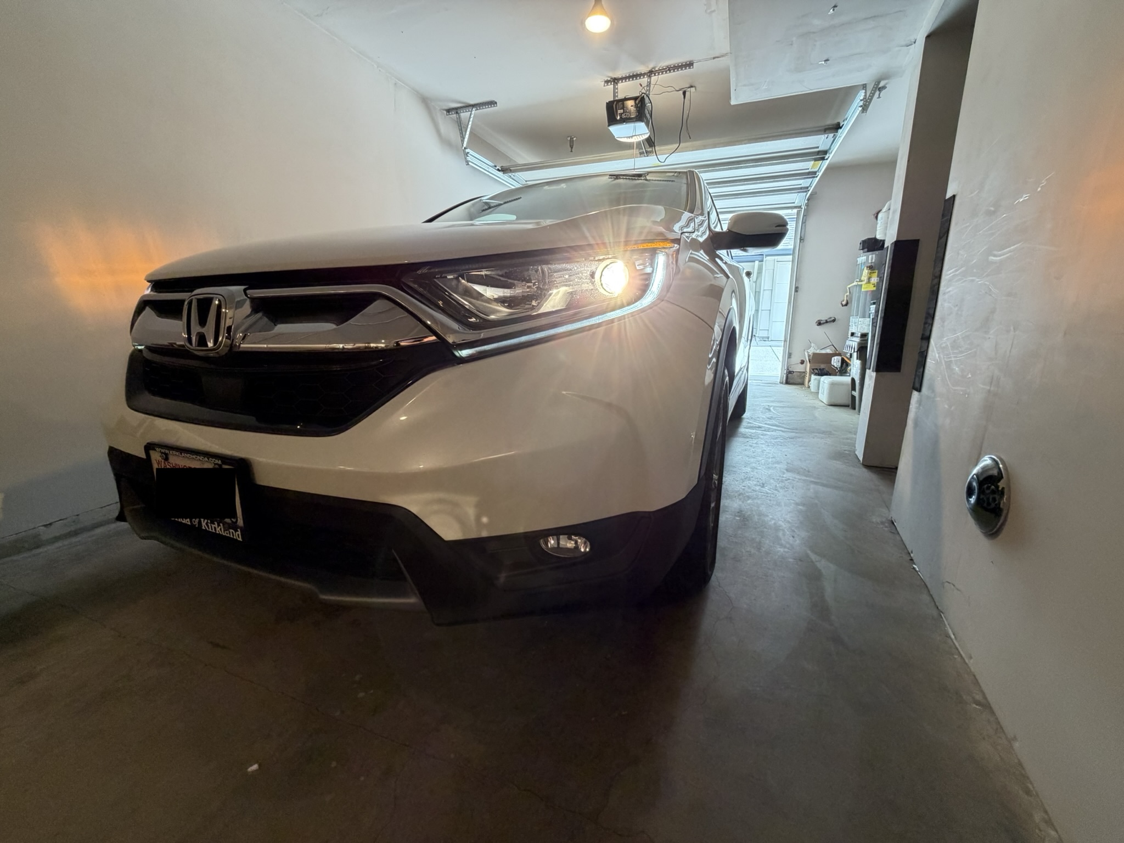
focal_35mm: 14
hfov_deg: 102.1
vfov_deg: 85.7
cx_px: 562
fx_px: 455
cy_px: 422
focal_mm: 2.22
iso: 320
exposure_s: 1/50
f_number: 2.2
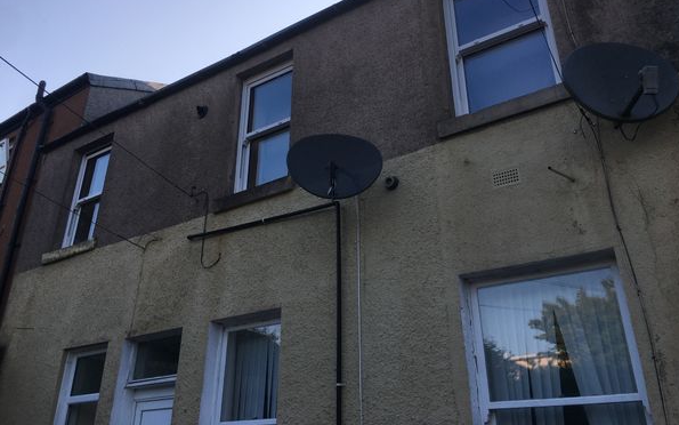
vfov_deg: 40.4
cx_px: 341
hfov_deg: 61.2
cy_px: 170
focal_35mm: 31
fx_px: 574
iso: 25
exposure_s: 1/455
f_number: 2.2
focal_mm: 4.15
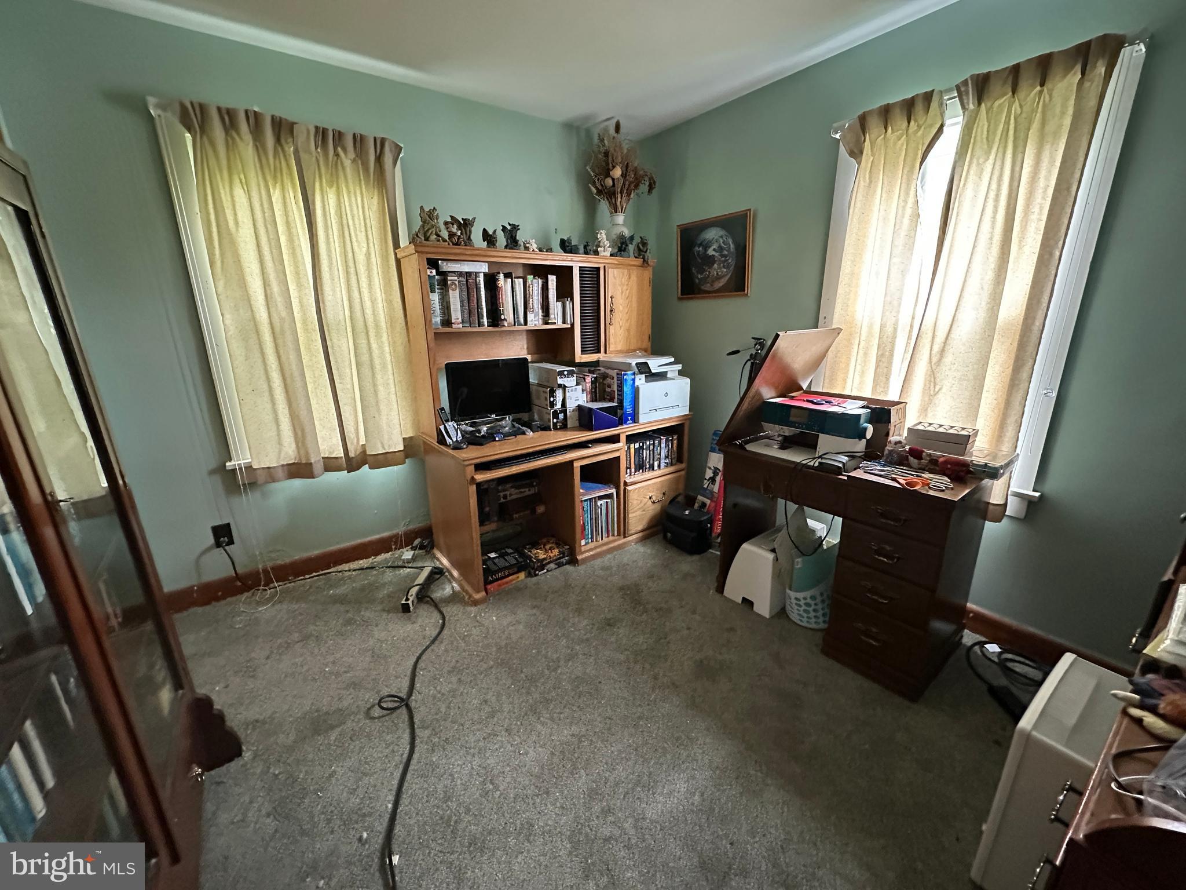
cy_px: 445
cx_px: 593
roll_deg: +0.8
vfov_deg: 85.7
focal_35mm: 14
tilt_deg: -15.5
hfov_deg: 102.1
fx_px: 480
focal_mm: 2.22
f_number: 2.2
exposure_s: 1/40
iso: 1000
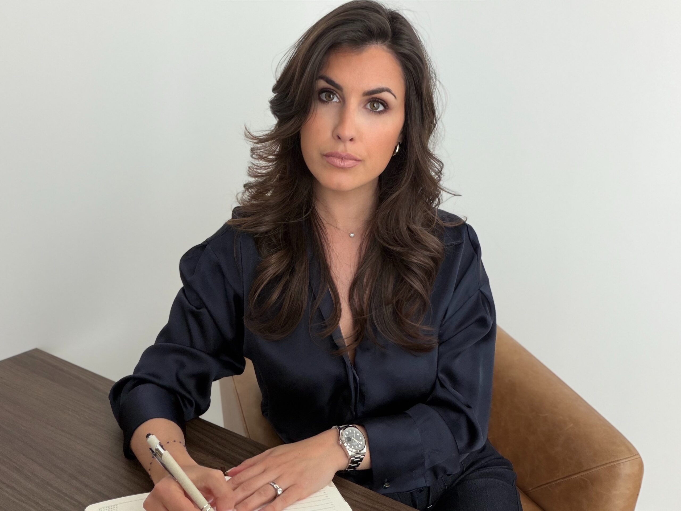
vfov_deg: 46.8
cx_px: 340
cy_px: 256
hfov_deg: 60.0
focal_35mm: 30
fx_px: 590
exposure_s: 1/60
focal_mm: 2.71
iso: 100
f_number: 1.9
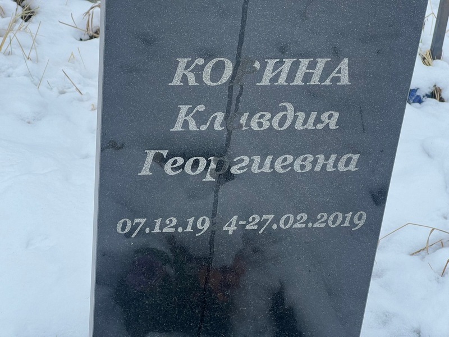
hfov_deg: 25.3
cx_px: 224
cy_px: 168
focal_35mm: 77
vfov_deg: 19.1
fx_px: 999
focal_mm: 9
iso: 50
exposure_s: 1/99
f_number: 2.8
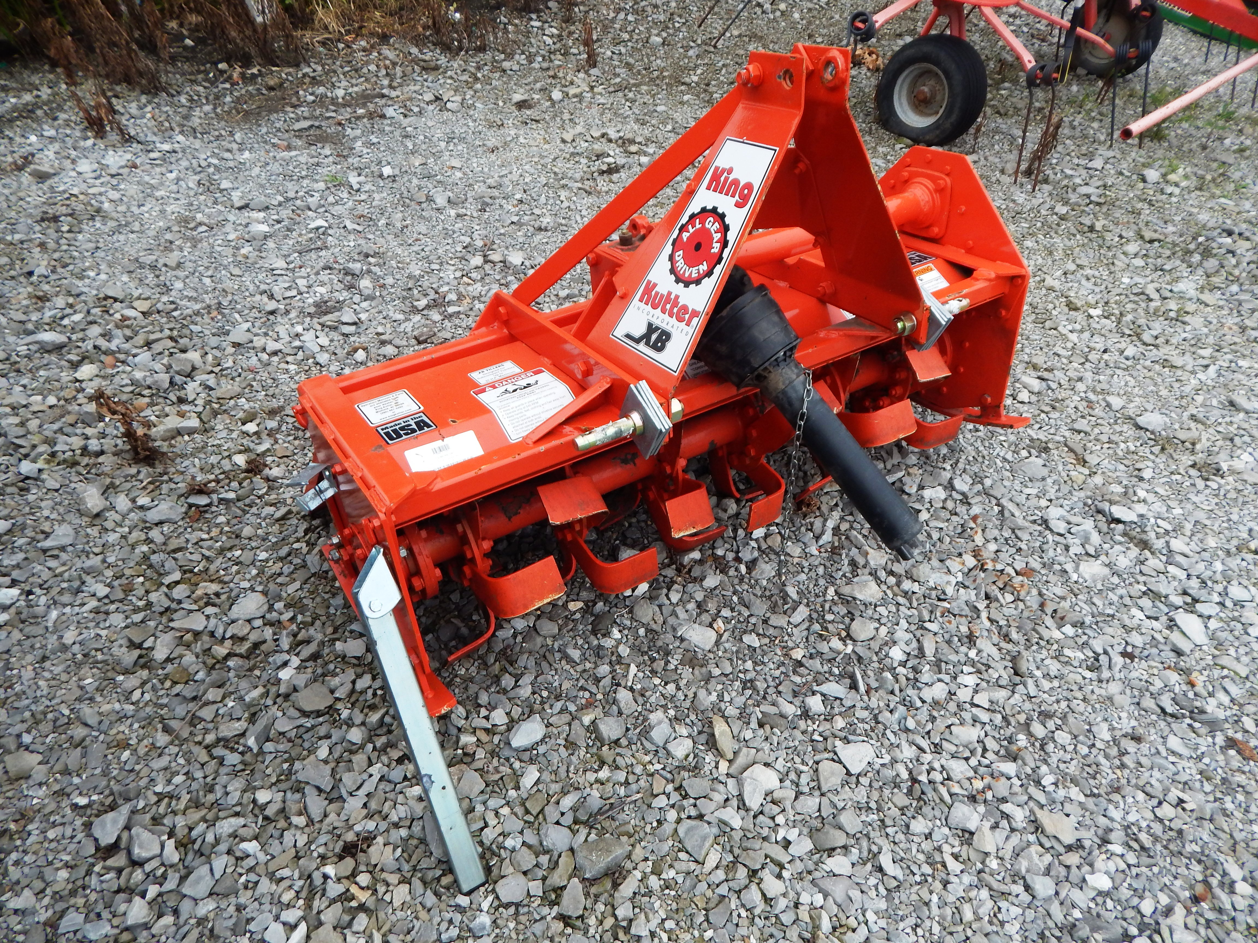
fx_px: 800
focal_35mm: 22
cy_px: 472
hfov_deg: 76.4
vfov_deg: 61.1
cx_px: 629
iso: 125
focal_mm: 4
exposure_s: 1/400
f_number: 3
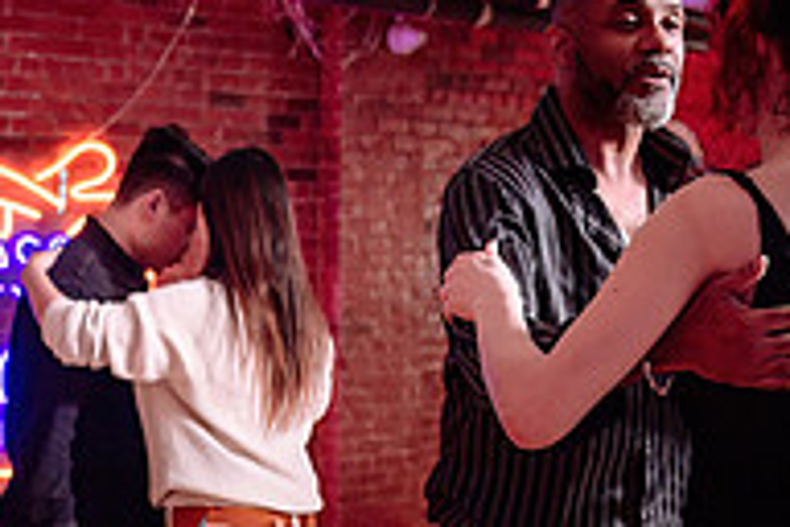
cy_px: 456
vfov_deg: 13.3
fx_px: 2238
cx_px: 230
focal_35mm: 102
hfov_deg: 19.9
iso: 800
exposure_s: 1/100
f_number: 3.5
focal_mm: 32
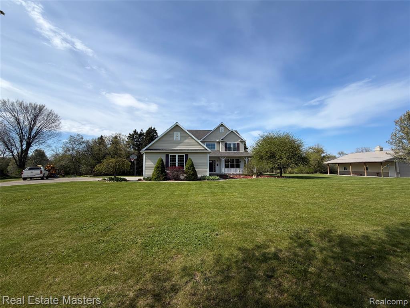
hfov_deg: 102.1
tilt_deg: +6.0
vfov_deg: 85.7
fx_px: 166
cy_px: 154
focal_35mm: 14
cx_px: 205
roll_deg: +0.8
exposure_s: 1/914
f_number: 2.2
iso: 20
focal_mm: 2.22
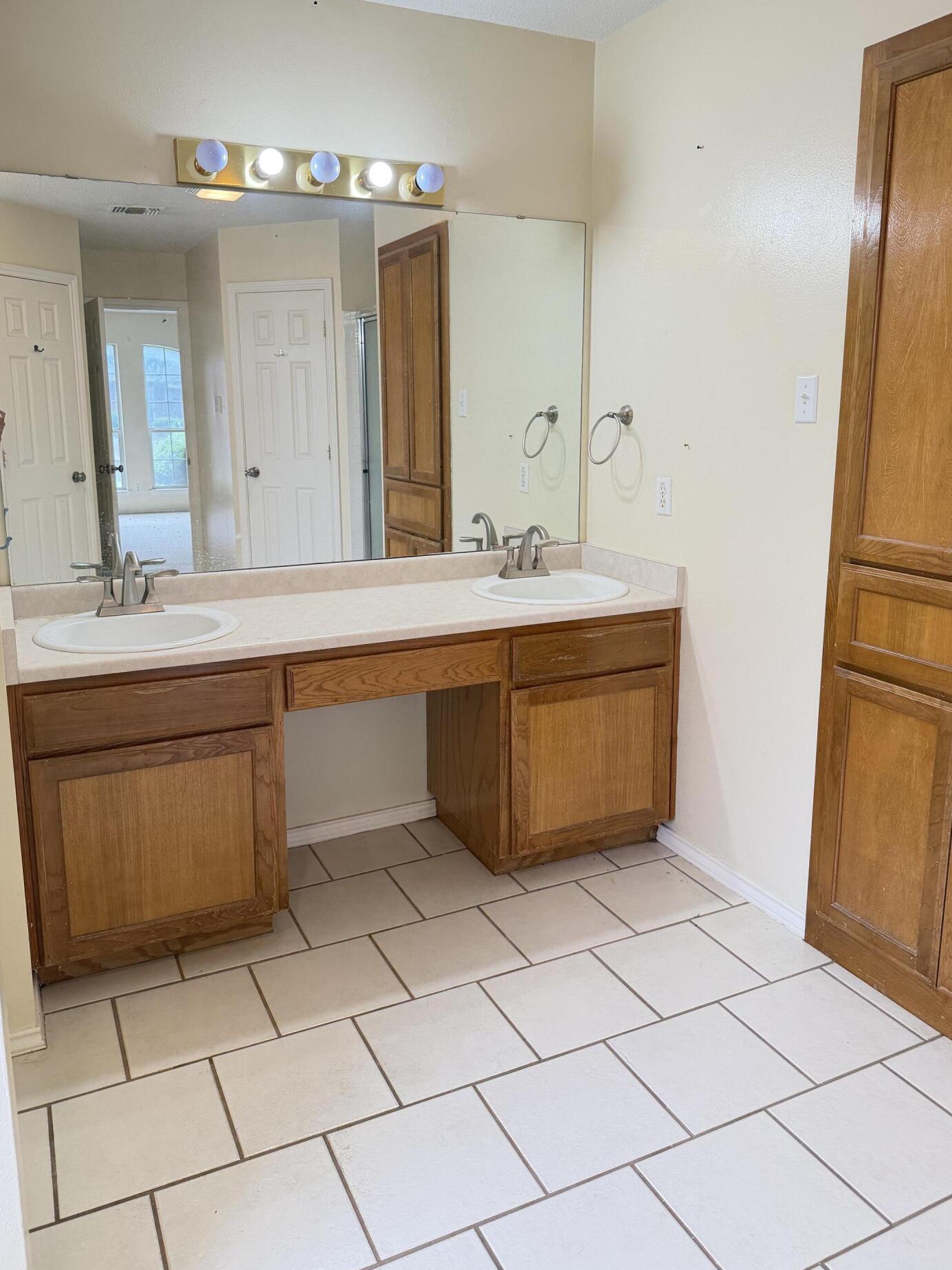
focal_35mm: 26
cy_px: 586
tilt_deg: -10.8
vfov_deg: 67.2
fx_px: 953
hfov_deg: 53.1
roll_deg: -0.3
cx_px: 483
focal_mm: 6.76
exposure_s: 1/120
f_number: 1.78
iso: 320
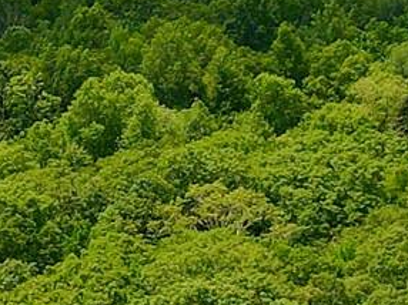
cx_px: 151
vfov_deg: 8.3
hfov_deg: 11.5
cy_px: -235
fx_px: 2026
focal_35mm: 172
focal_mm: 4.5
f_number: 2.8
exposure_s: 1/800
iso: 110
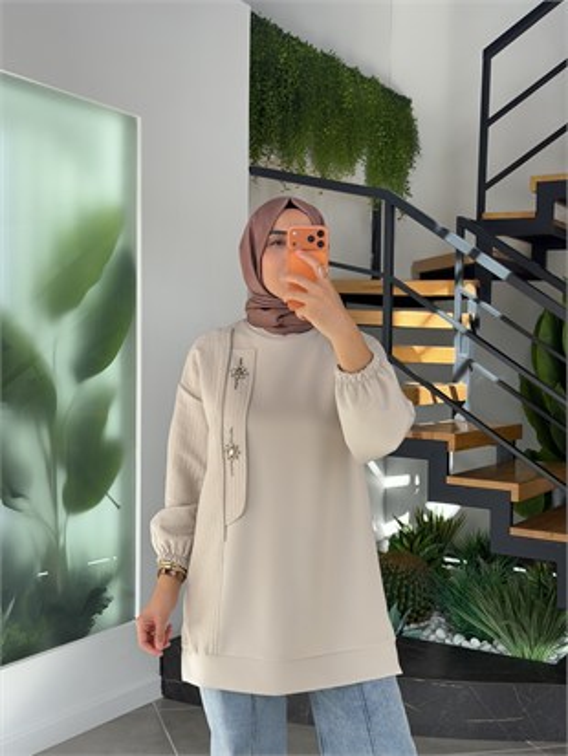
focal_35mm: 48
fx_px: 1050
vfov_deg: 39.6
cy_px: 378
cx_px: 284
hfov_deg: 30.3
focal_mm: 6.76
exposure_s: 1/699
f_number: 1.78
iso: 100
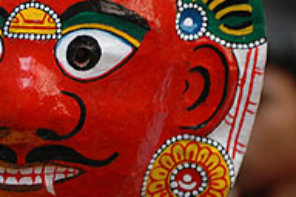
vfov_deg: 2.9
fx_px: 3898
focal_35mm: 474
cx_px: 25
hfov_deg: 4.3
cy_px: 79
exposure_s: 1/160
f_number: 4.5
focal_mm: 135
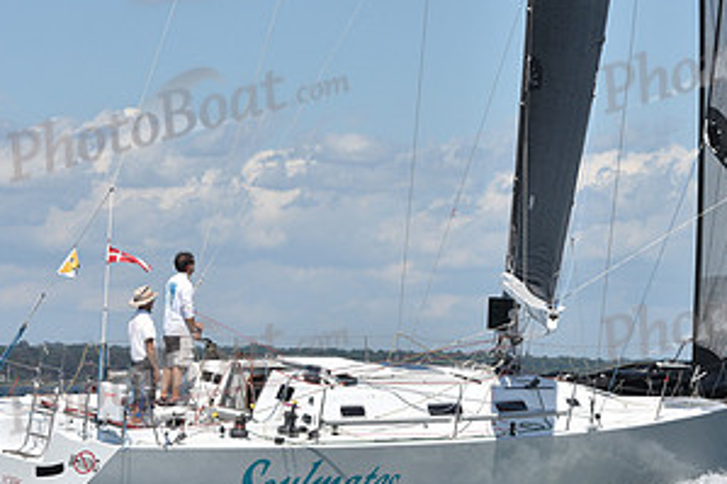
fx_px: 4117
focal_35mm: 204
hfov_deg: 10.1
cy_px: 210
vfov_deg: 6.7
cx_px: 477
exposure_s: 1/1250
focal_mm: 105
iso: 320
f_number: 9
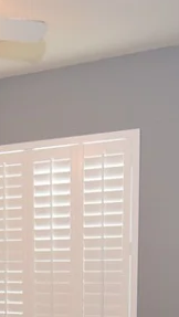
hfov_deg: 20.4
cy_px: 305
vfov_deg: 34.4
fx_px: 471
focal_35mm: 56
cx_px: -25
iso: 400
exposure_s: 1/20
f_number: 4.5
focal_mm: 10
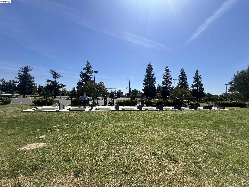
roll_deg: -2.2
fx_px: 94
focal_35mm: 13
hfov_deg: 106.2
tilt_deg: +2.4
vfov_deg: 89.9
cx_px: 124
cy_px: 94
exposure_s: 1/2320
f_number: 1.8
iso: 32
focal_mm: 1.57
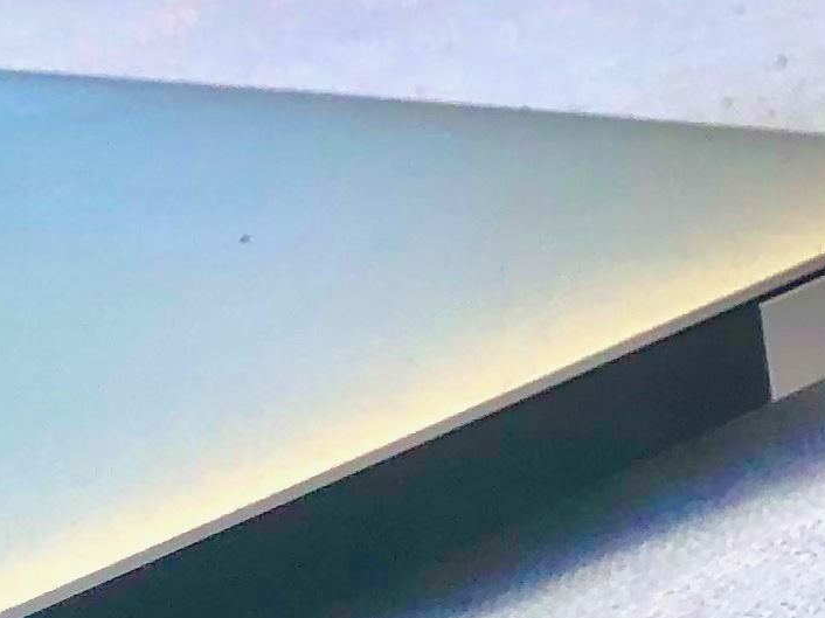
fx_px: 3812
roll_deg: +2.5
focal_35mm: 160
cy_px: -523
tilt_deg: -5.3
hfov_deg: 10.0
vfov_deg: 8.9
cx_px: 2258
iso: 20
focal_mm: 3.99
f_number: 1.8
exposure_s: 1/149
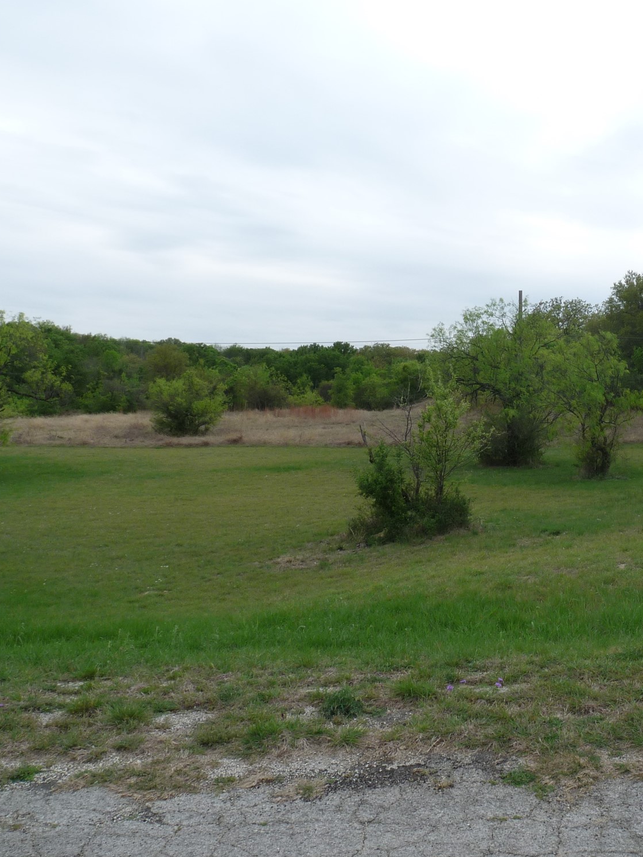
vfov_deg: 50.1
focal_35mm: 37
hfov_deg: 37.3
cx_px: 515
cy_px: 429
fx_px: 916
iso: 100
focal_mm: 4.8
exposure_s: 1/320
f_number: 5.6
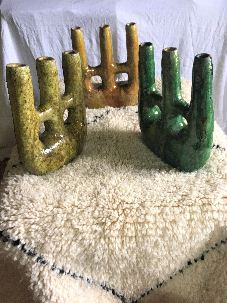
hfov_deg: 48.2
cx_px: 114
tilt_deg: -37.6
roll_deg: +4.0
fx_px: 254
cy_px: 152
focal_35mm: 29
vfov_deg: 61.7
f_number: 2.2
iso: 64
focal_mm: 4.15
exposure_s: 1/33
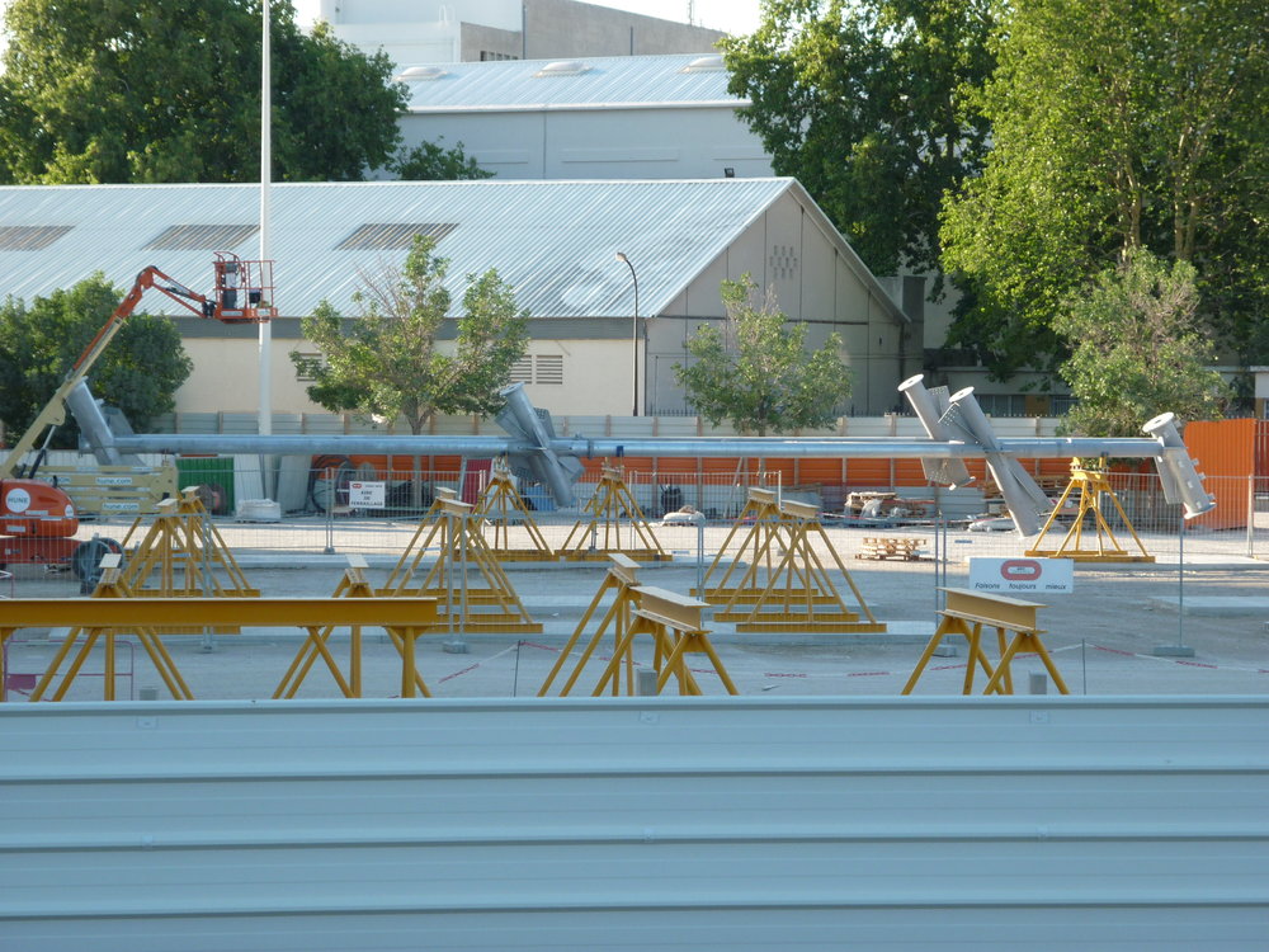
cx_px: 634
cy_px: 476
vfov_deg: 13.8
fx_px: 3923
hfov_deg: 18.4
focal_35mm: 107
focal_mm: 17.7
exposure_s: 1/125
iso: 80
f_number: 5.1
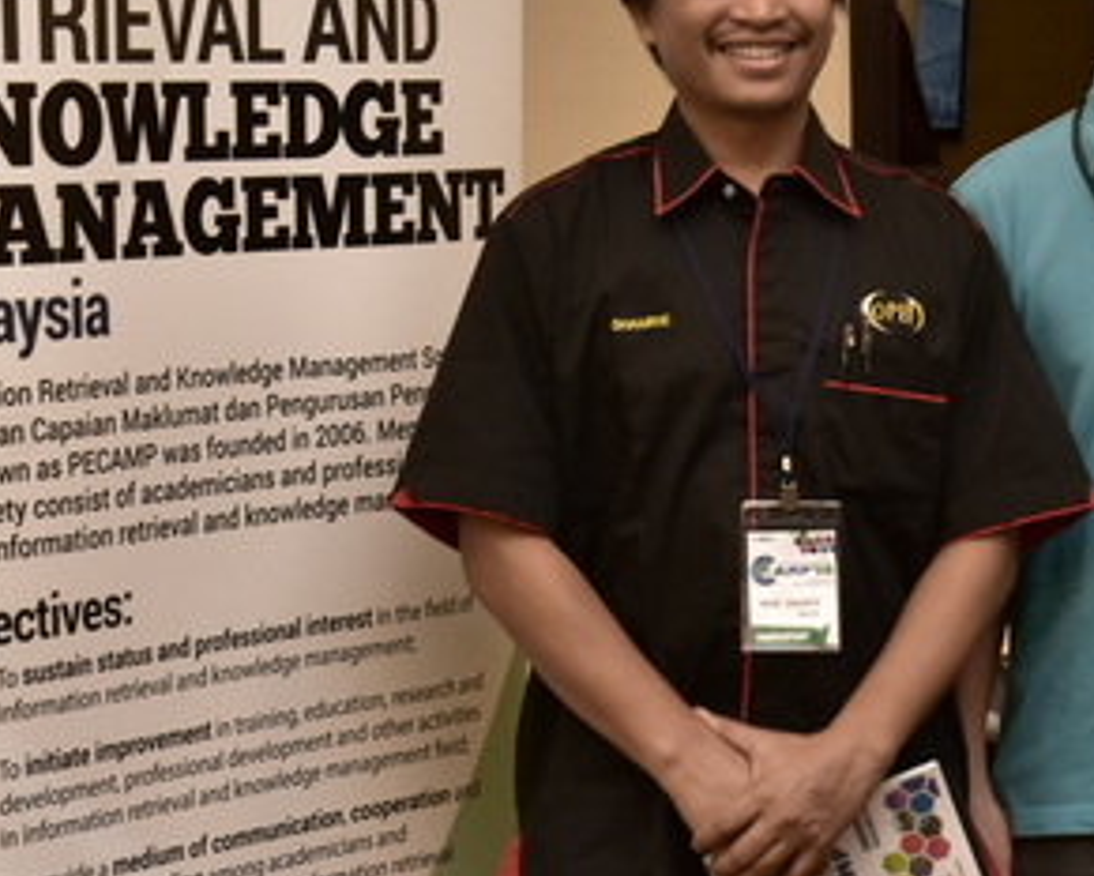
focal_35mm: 116
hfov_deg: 16.0
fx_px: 3757
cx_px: 1241
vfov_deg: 13.3
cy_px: 474
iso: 1000
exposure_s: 1/30
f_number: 7.1
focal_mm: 30
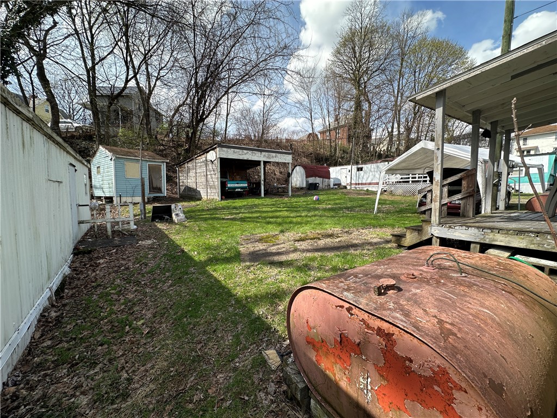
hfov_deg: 102.1
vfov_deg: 85.7
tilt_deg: -4.0
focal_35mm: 14
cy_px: 209
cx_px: 278
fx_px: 225
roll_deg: +0.4
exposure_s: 1/836
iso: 40
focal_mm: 2.22
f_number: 2.2
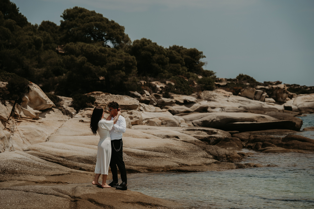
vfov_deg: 16.1
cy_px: 104
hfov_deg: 23.9
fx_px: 741
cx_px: 157
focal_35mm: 85
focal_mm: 85
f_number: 3.5
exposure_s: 1/5000
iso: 250
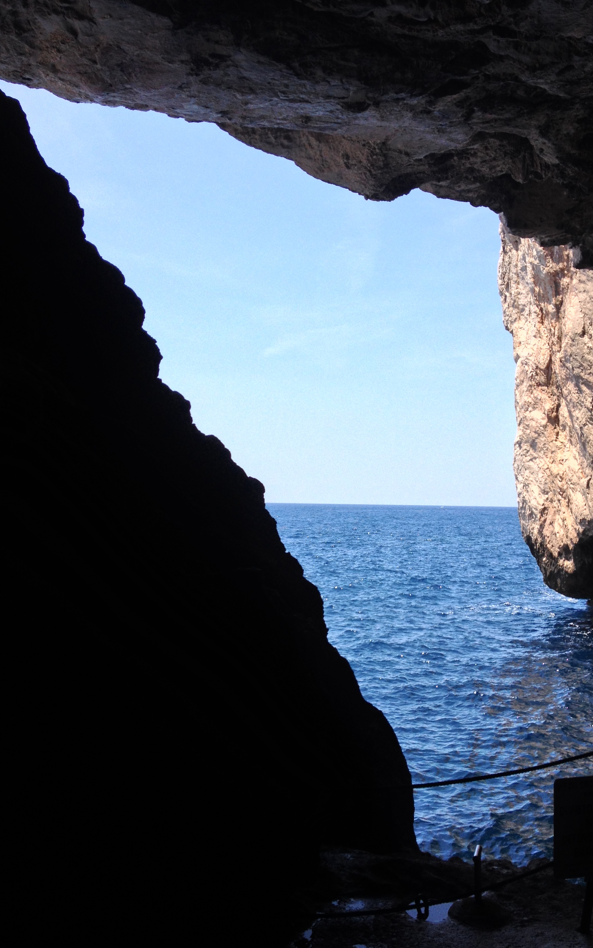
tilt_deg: -0.5
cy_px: 478
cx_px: 349
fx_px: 983
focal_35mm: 38
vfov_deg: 51.5
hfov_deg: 33.5
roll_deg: +0.3
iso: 50
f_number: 2.4
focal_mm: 4.28
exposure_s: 1/1346
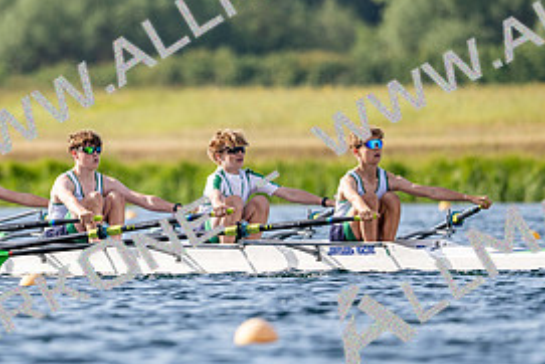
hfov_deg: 2.4
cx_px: 165
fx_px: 12965
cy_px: 190
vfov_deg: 1.6
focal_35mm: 856
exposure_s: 1/2500
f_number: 4.5
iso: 360
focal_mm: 400
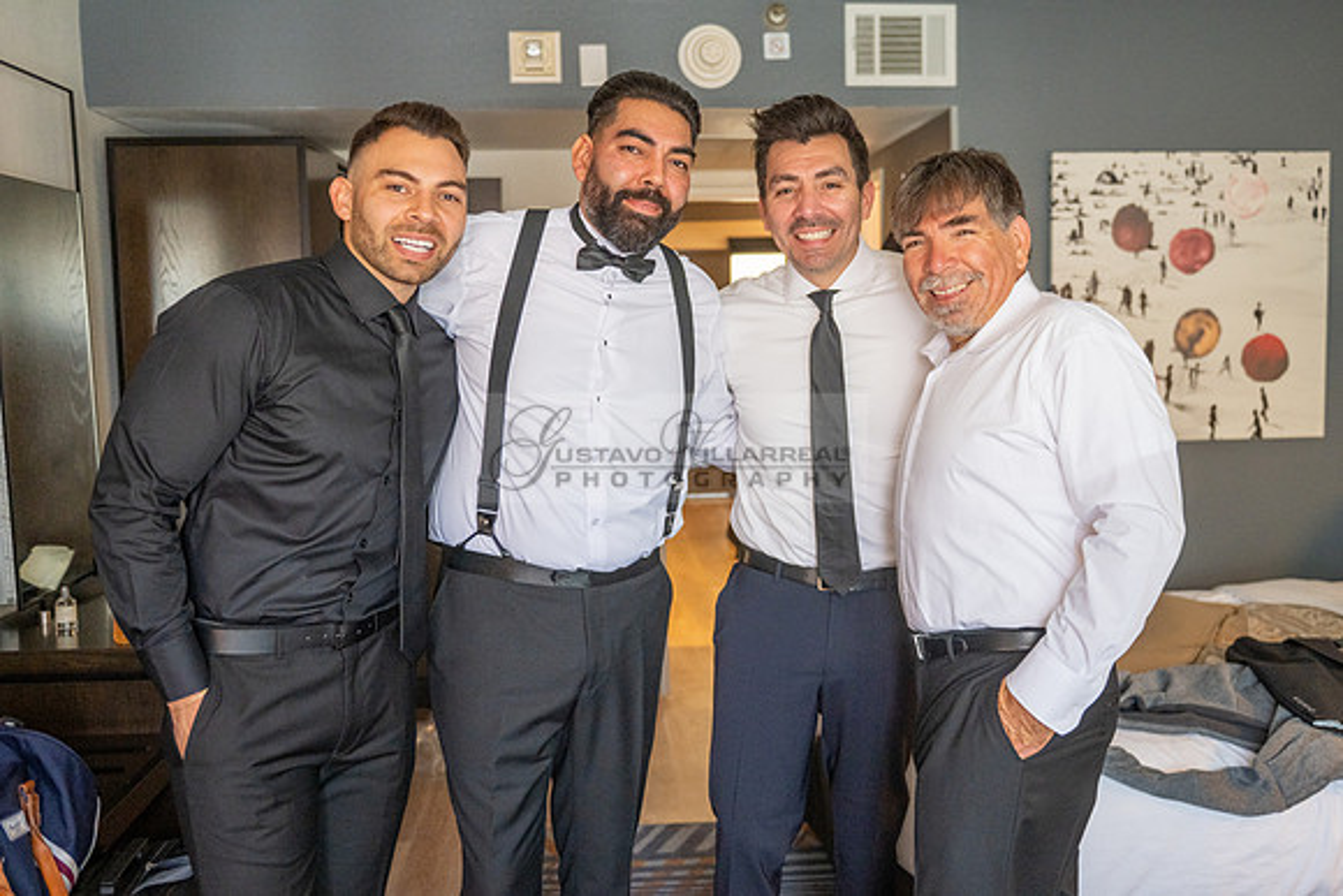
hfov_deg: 55.3
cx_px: 708
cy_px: 432
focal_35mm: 34
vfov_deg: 38.5
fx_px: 1281
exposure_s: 1/160
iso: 1250
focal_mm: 32
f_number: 3.2
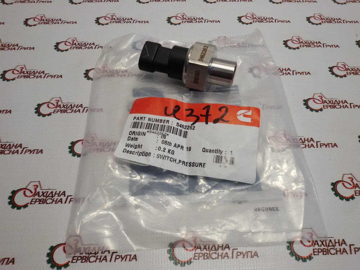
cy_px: 135
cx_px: 180
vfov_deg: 45.4
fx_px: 322
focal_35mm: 31
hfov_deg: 58.4
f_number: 2.4
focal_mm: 2.93
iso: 50
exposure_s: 1/100
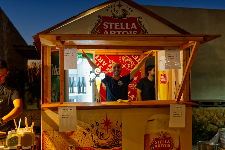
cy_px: 75
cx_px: 112
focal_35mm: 45
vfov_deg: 29.9
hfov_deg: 43.6
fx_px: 281
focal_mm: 30
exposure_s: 1/160
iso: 1600
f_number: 2.2
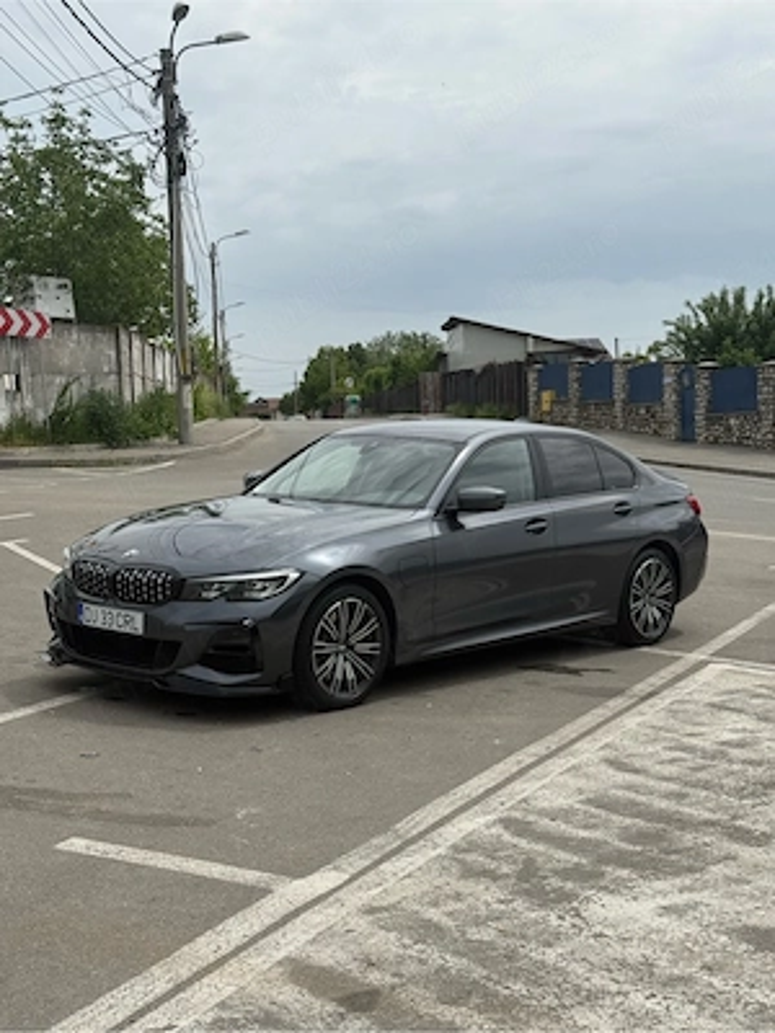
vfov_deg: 39.7
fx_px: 1433
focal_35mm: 48
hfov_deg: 30.3
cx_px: 388
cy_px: 516
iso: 80
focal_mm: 6.76
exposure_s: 1/9901
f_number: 1.78
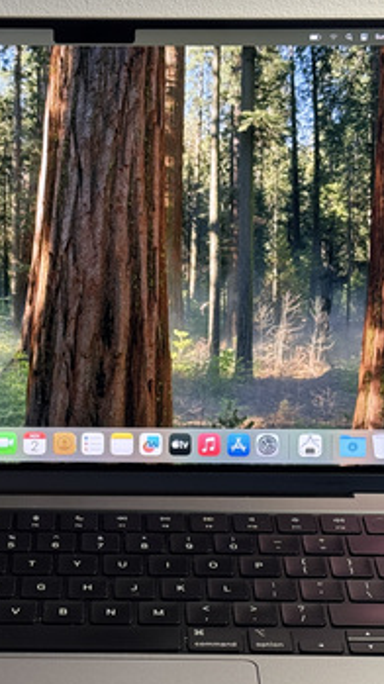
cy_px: 433
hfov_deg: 13.4
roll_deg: +0.6
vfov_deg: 23.6
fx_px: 1631
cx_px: 88
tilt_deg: -26.4
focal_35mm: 90
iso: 125
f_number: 1.78
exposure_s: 1/50
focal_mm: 6.76
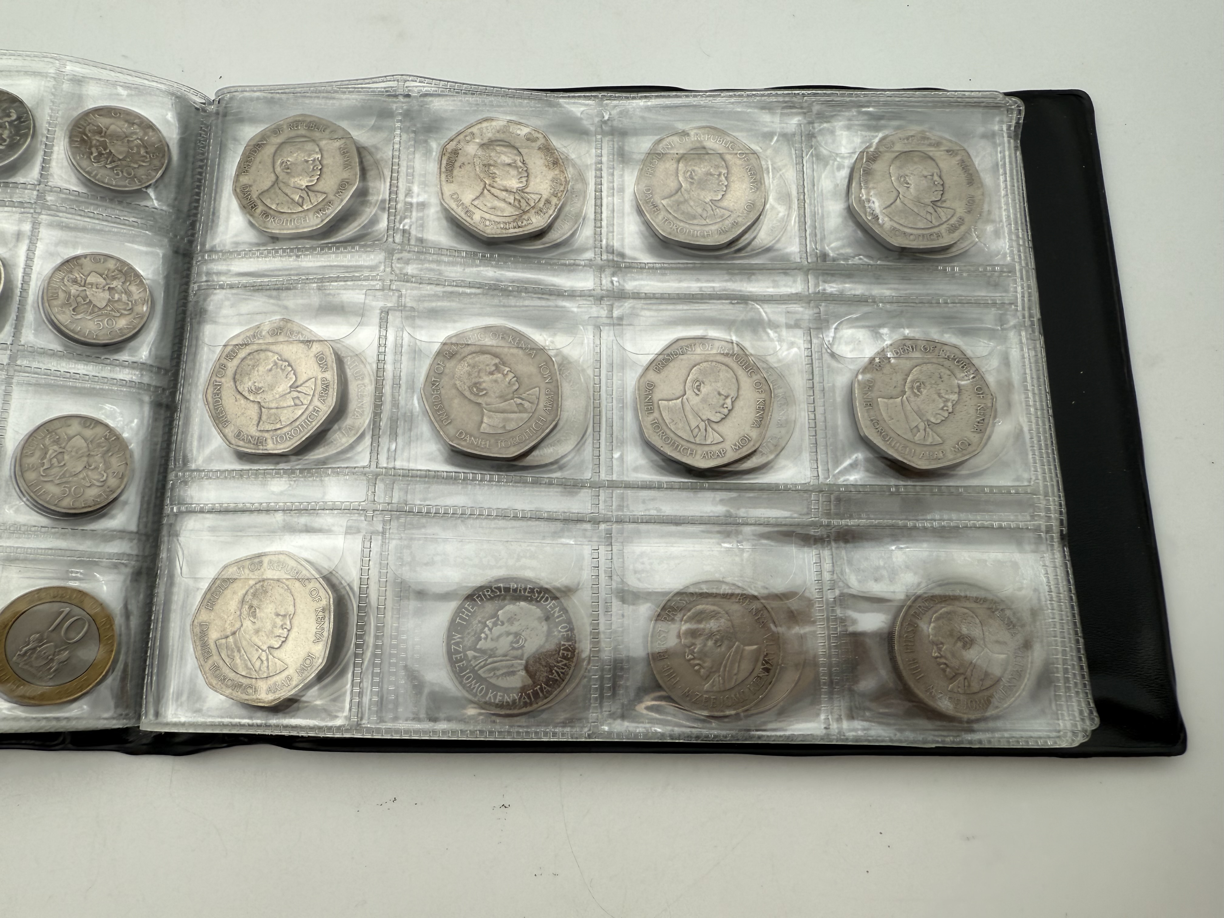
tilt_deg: -75.0
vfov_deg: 56.8
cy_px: 459
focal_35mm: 24
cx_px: 612
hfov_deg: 71.6
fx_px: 849
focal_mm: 2.22
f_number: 2.2
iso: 40
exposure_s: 1/262
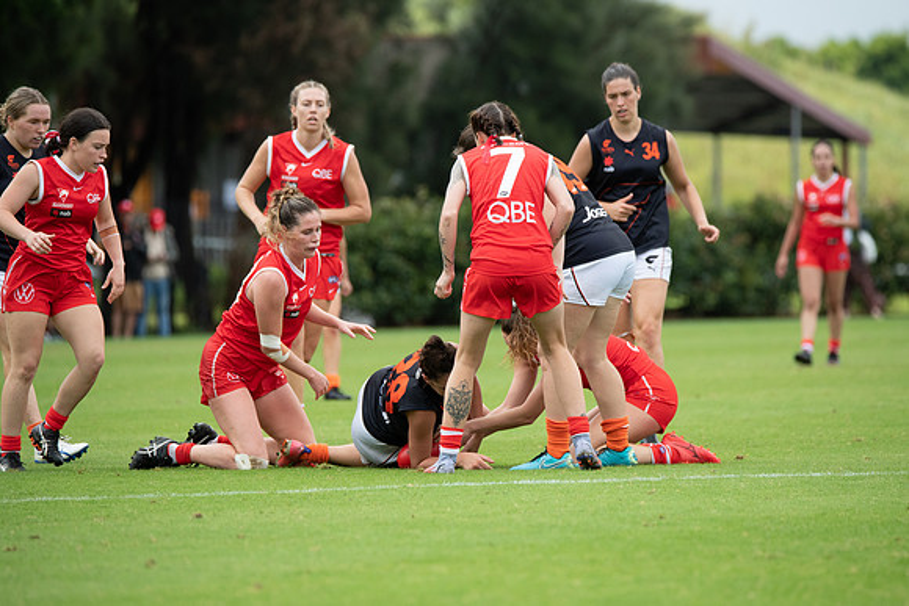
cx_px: 474
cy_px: 312
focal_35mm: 440
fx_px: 11113
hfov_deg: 4.7
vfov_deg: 3.1
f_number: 6
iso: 800
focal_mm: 420
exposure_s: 1/1250
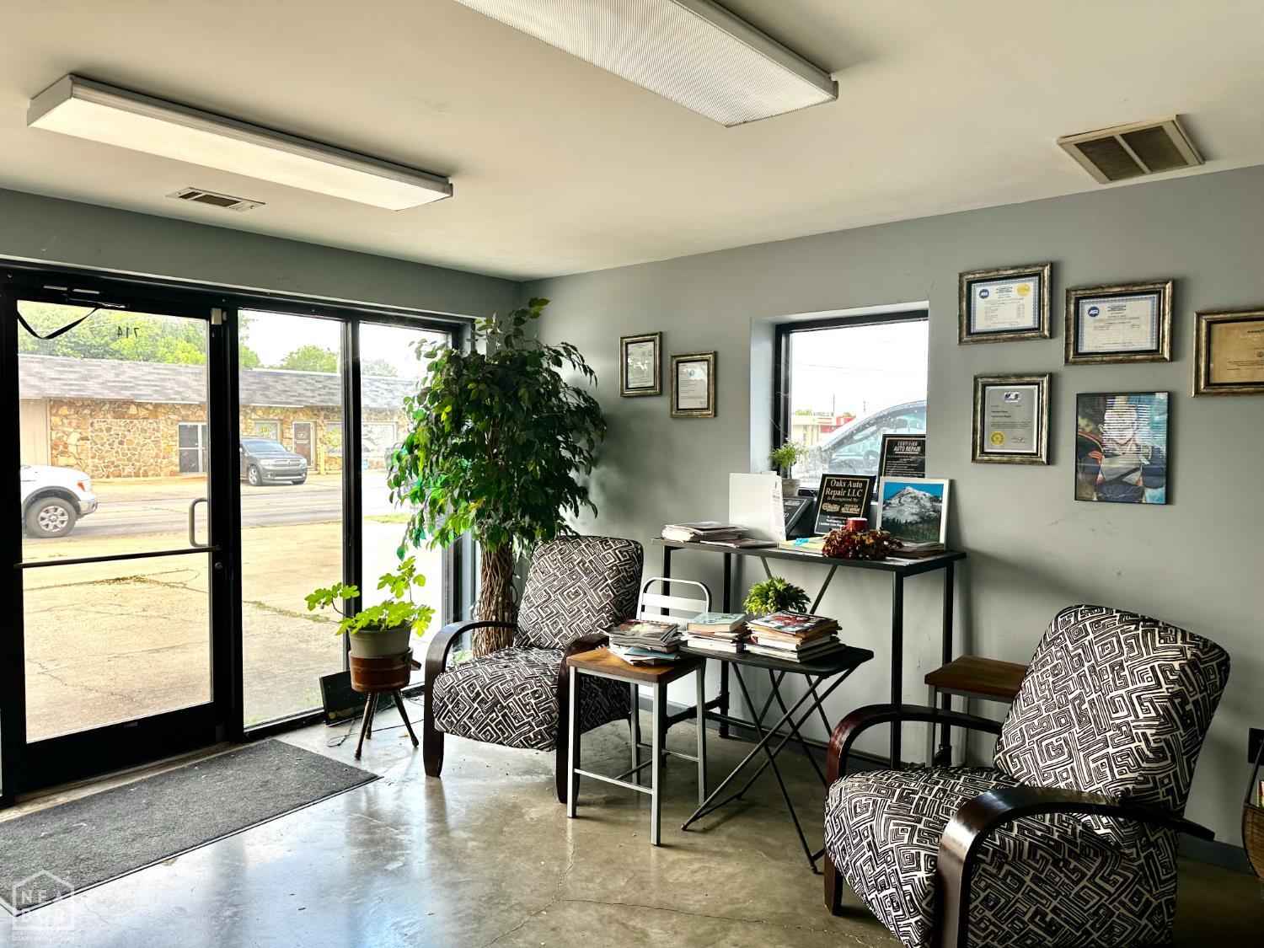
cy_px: 474
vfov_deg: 56.8
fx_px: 876
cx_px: 632
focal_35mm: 24
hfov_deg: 71.6
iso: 80
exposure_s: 1/121
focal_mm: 6.86
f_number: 1.78
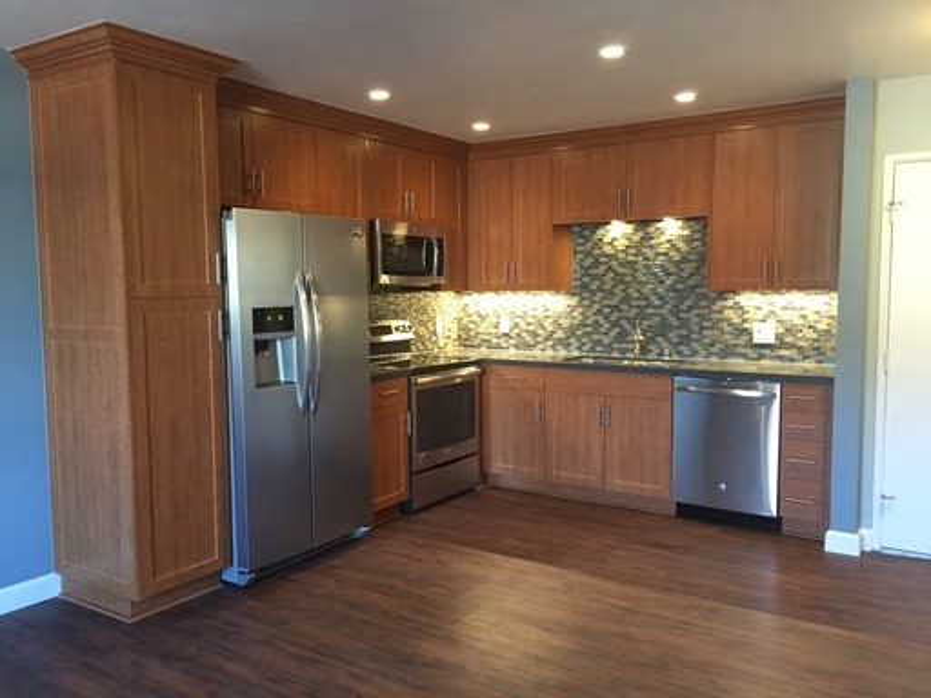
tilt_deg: -4.3
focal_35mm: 29
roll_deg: +0.8
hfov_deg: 61.7
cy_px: 349
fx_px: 780
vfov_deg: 48.2
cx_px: 466
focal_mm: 4.15
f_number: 2.2
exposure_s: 1/30
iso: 160
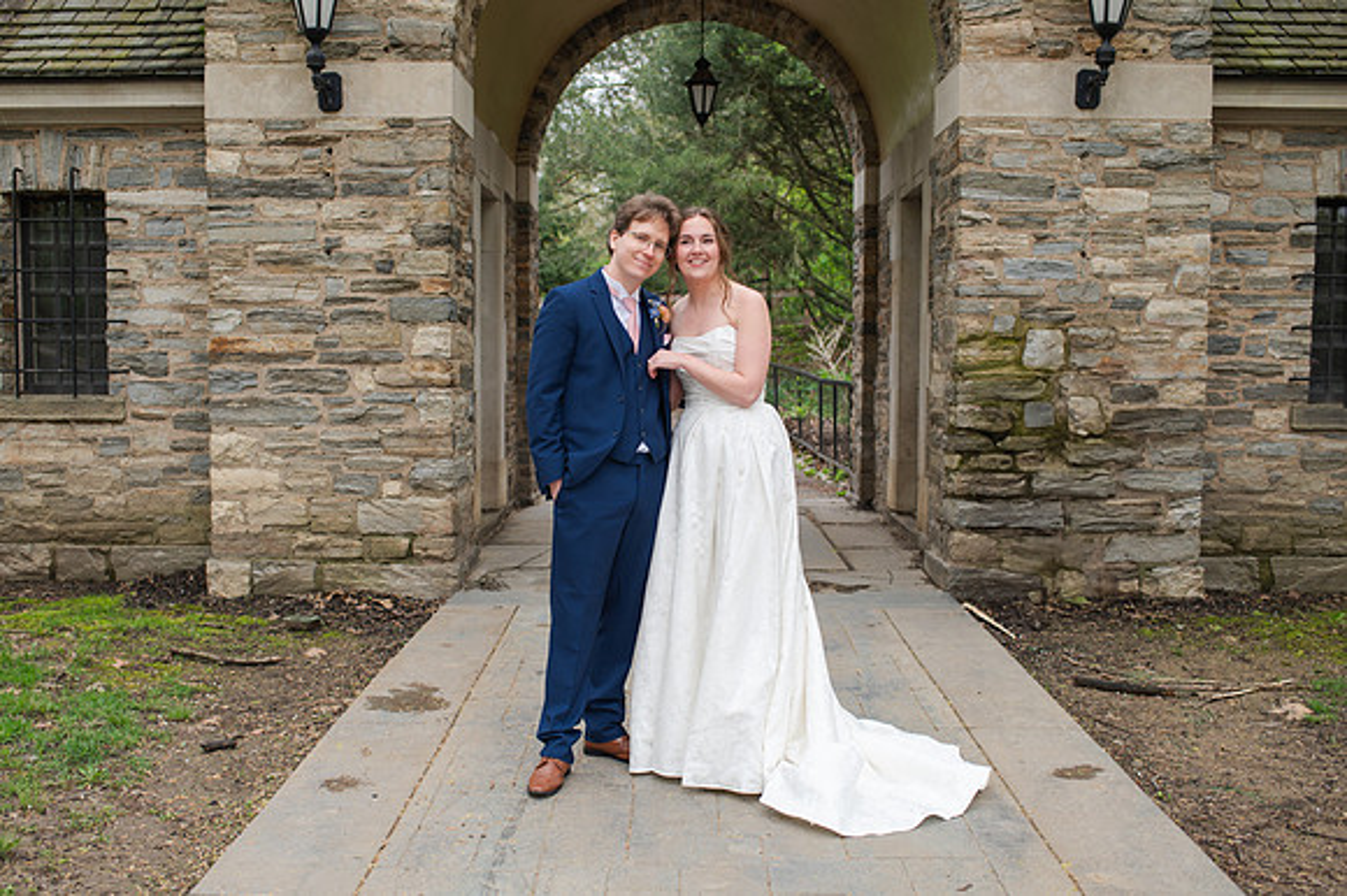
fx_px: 1440
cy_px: 488
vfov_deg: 34.6
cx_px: 637
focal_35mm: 39
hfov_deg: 50.1
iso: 160
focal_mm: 35
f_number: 3.2
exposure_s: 1/320
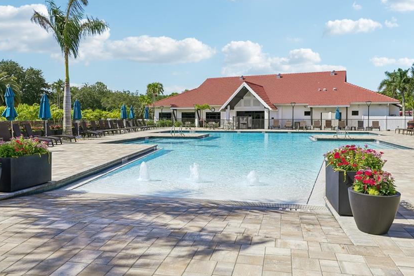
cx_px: 211
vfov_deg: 49.3
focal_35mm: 26
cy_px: 114
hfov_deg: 69.4
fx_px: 299
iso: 50
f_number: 8
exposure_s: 1/200
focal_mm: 14
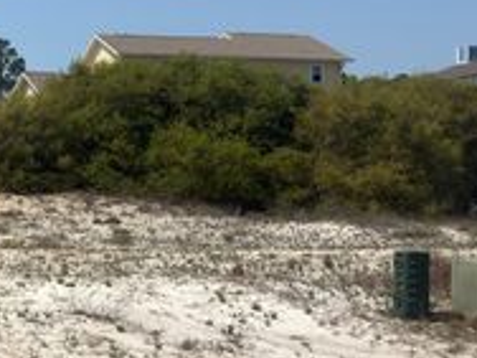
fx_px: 882
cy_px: 194
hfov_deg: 26.9
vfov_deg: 22.9
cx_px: -91
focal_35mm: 64
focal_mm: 6.76
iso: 64
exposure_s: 1/8547
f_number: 1.78
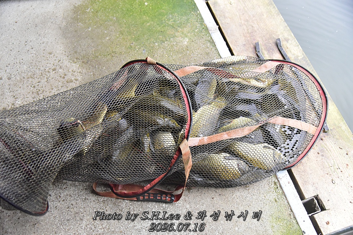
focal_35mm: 35
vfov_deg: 37.9
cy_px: 118
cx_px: 176
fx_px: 343
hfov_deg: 54.4
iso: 4000
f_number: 4
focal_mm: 35
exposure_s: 1/3200
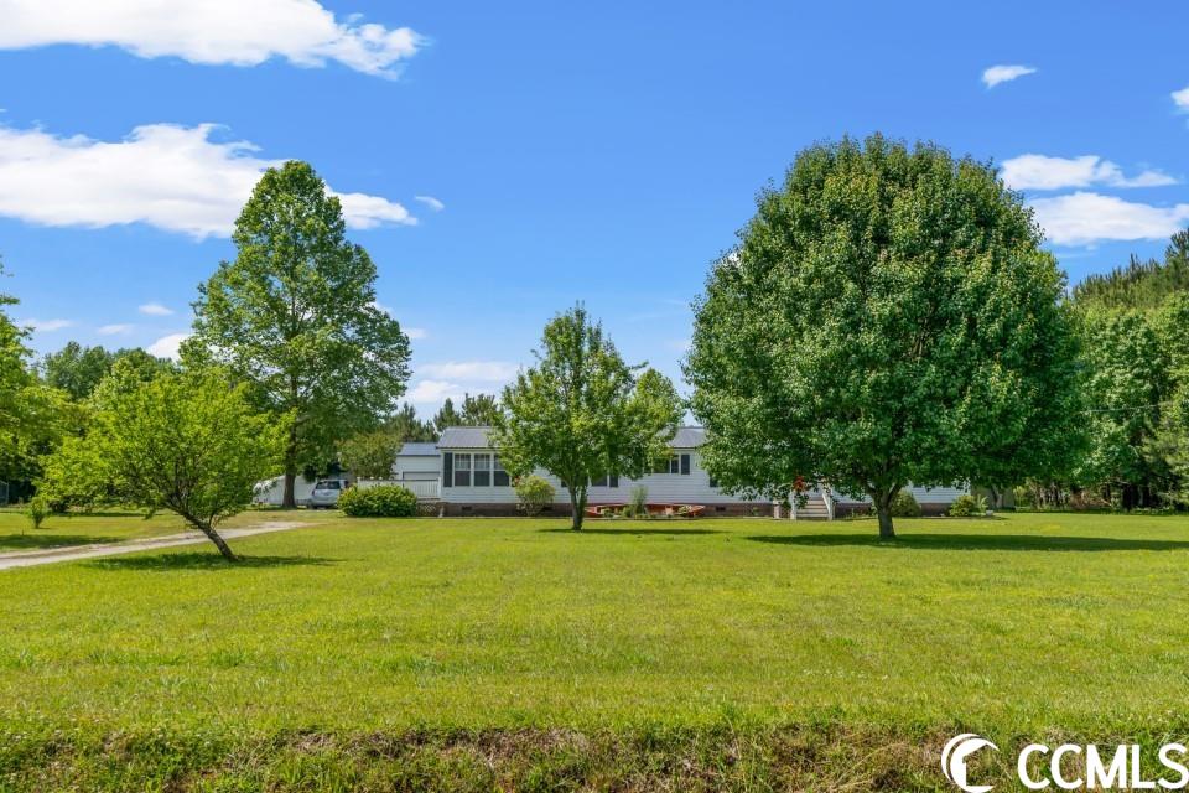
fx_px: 1156
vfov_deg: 37.9
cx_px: 594
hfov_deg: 54.4
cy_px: 396
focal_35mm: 35
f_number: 8
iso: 320
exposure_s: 1/1250
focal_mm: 35
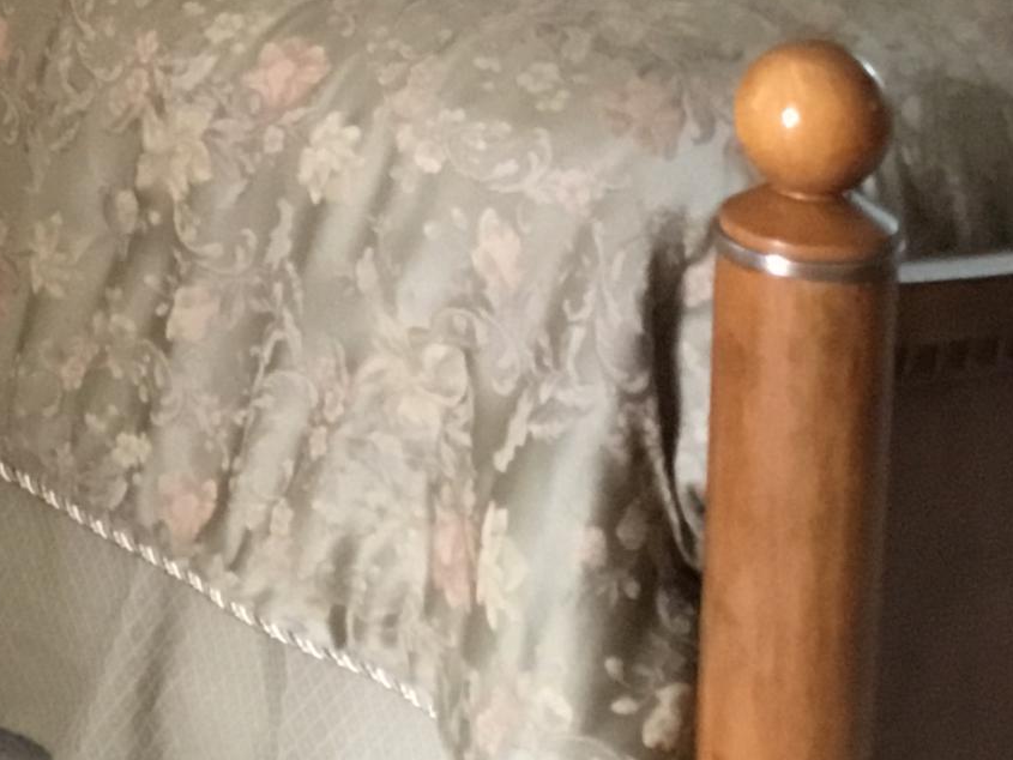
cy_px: -366
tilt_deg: -10.6
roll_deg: -1.3
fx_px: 3219
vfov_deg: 12.8
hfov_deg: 17.6
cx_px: 110
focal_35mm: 110
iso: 200
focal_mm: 3.3
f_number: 2.4
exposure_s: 1/15
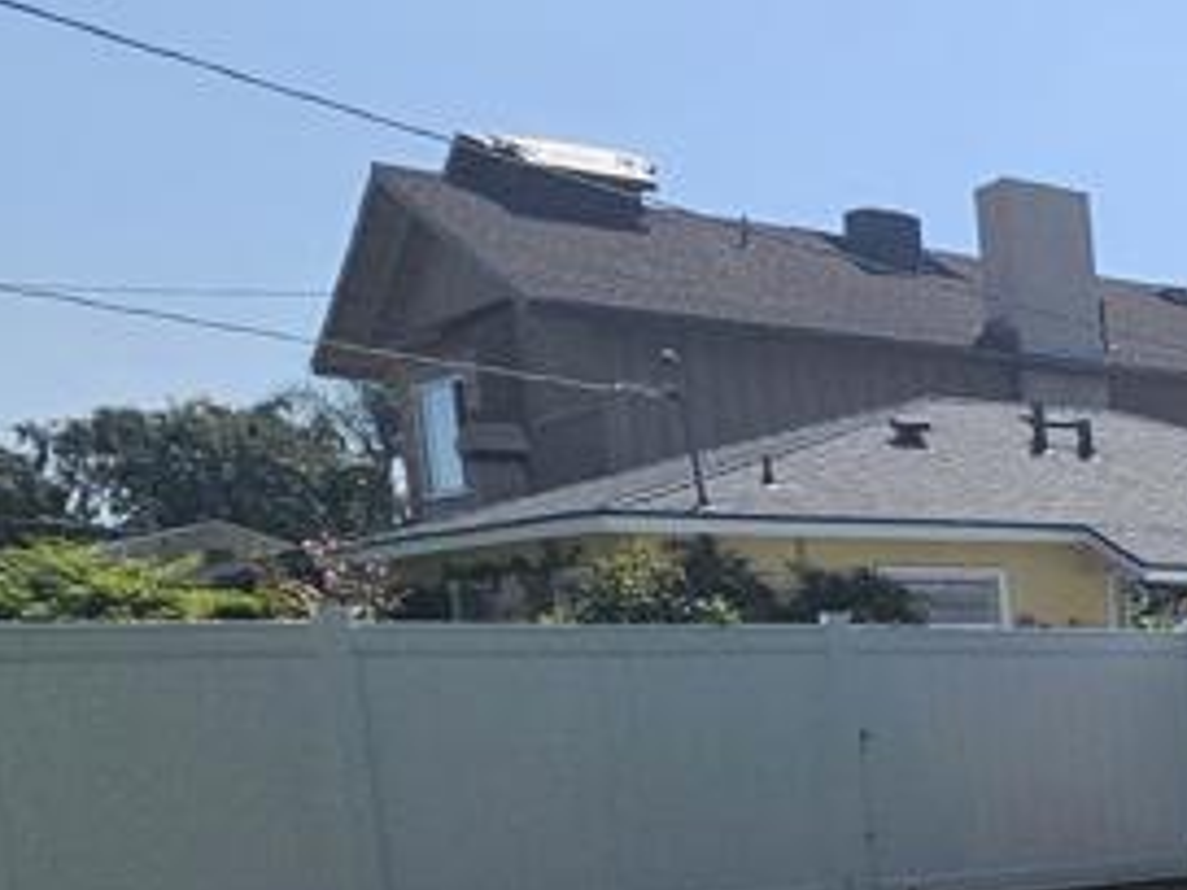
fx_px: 1680
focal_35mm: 49
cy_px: 903
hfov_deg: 24.0
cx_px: 2012
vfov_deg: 27.8
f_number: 2.2
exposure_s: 1/5523
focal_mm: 2.2
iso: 50
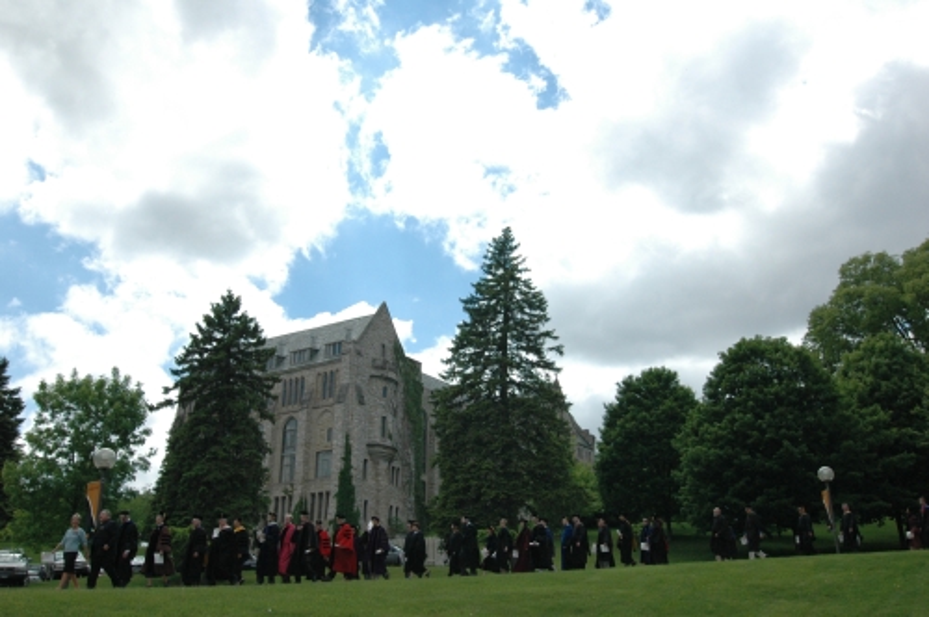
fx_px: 928
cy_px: 308
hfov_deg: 53.2
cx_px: 464
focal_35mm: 36
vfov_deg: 36.8
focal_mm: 24
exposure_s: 1/500
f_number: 11
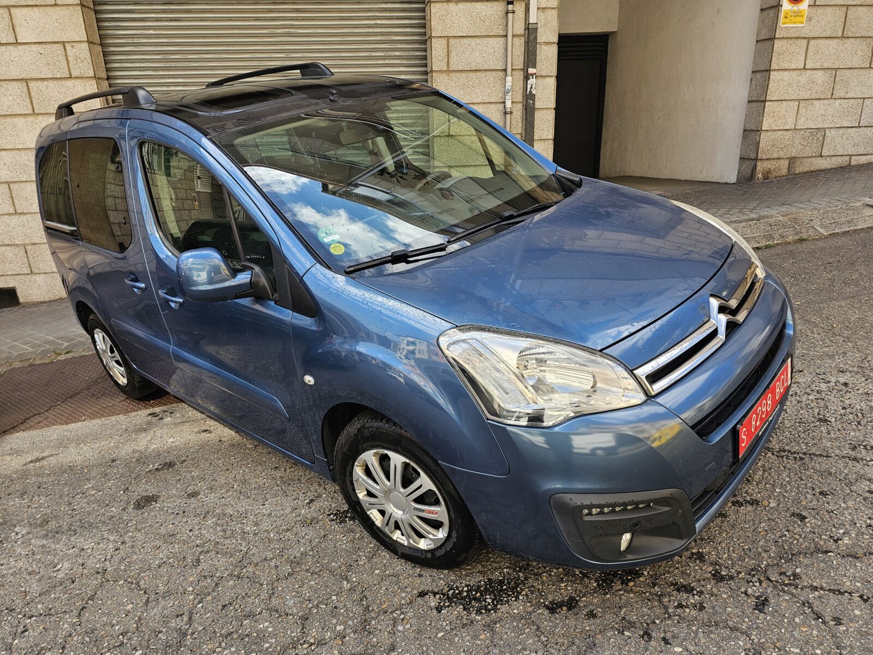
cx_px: 436
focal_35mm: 23
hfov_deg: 73.9
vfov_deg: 58.9
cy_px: 328
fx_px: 580
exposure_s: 1/359
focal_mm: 6.3
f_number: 1.7
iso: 32
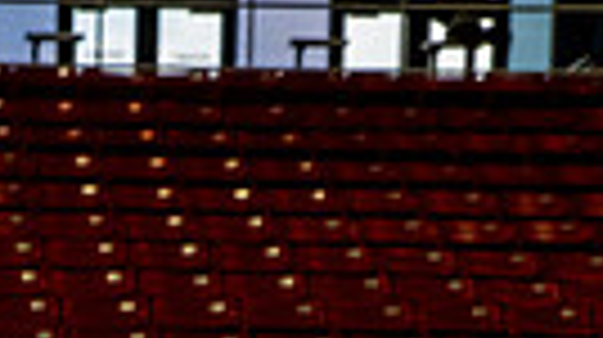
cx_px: -4
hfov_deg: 10.1
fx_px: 3370
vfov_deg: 5.5
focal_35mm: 211
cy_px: 879
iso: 800
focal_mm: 60
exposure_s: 1/200
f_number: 7.1
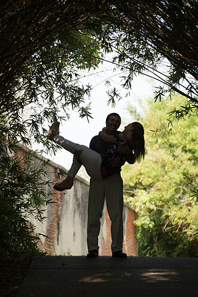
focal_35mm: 202
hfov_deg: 6.8
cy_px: 148
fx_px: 1665
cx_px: 99
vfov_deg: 10.2
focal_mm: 200
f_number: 5
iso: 200
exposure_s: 1/320
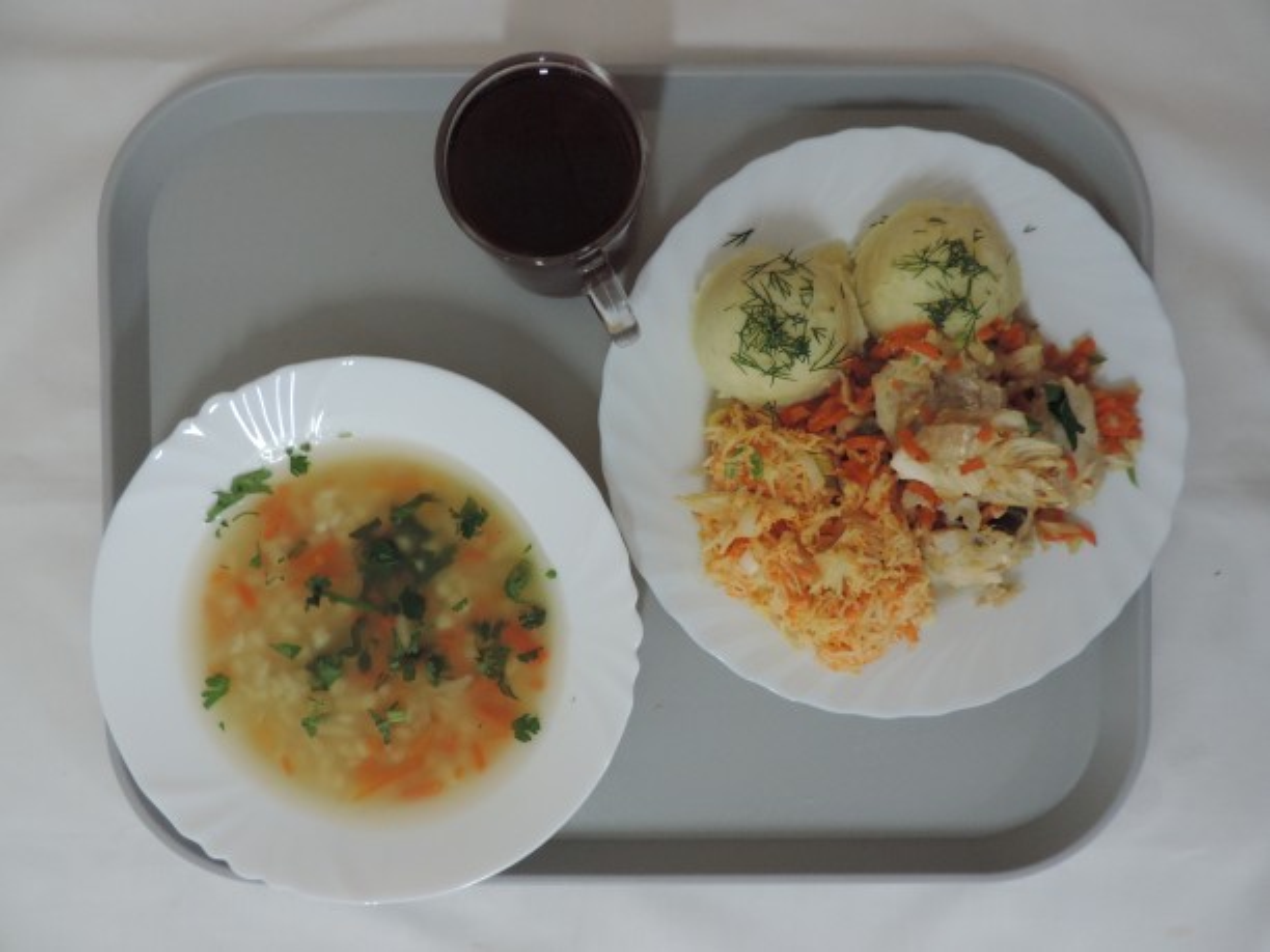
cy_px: 476
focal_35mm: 24
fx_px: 881
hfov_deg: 71.6
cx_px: 635
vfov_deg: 56.8
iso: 400
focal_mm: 4.3
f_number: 3
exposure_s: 1/30
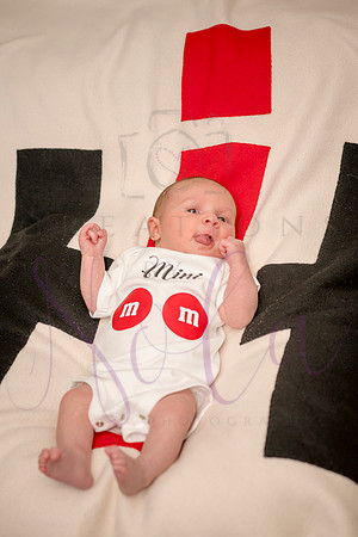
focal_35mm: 85
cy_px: 268
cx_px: 179
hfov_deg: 16.1
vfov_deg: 23.9
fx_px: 1268
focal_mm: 85
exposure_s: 1/250
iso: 800
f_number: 4
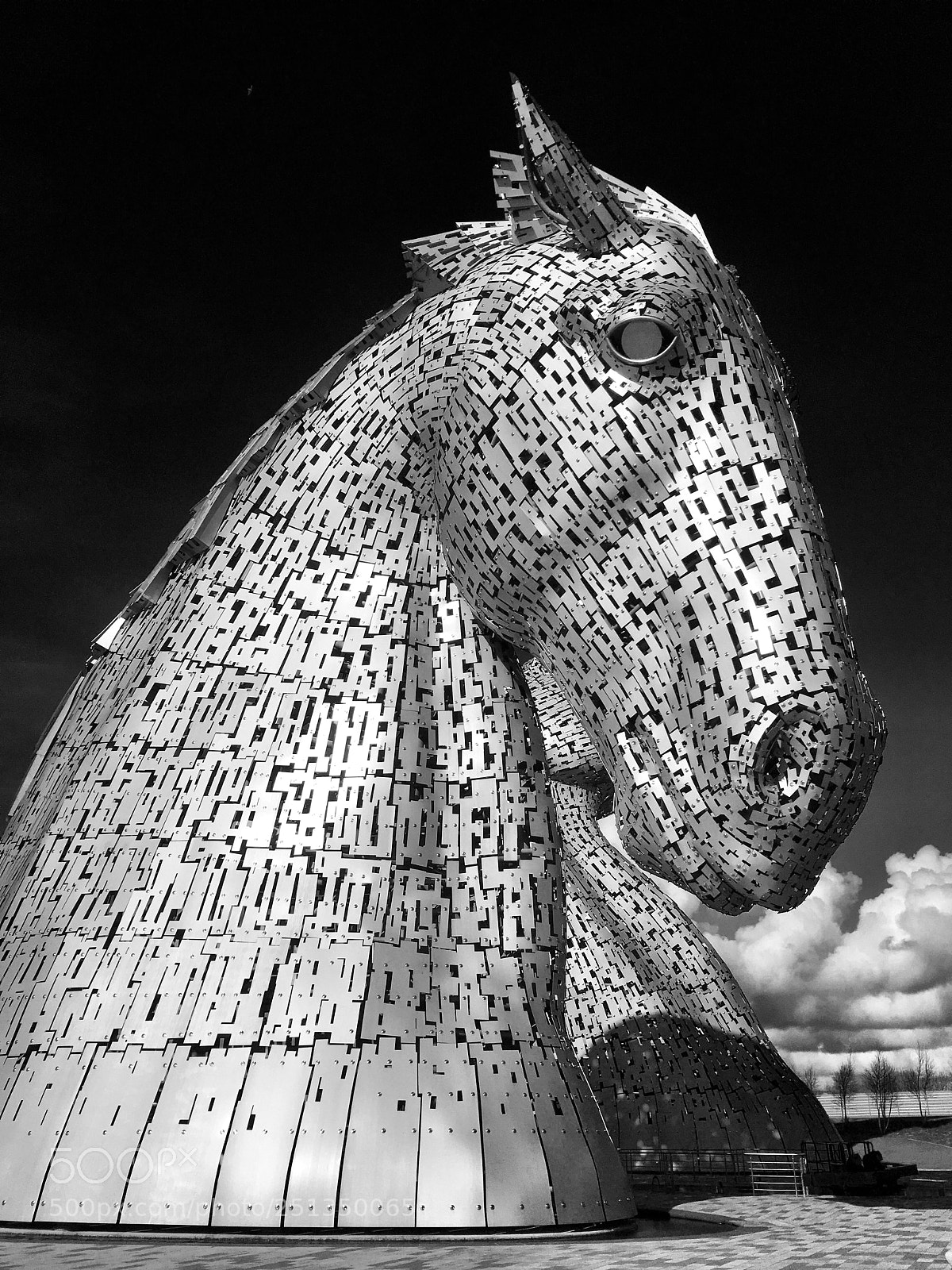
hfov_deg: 48.2
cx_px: 476
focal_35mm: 29
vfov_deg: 61.7
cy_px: 635
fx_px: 1063
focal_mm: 4.15
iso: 25
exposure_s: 1/8547
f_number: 2.2
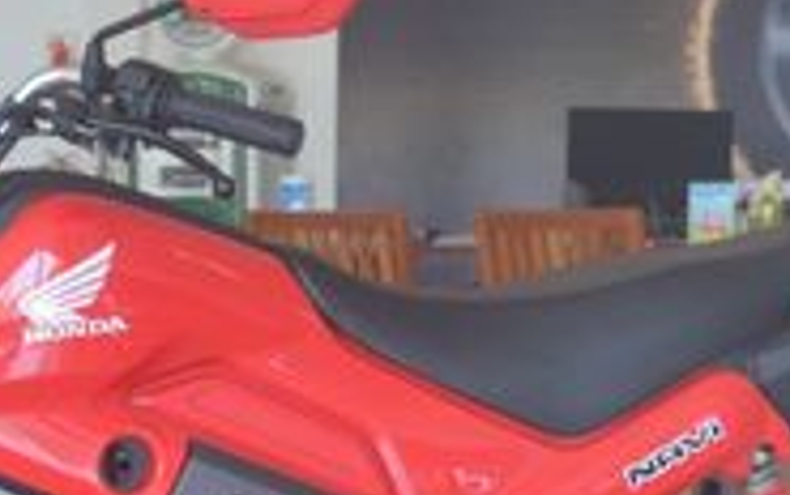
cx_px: 132
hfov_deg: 17.8
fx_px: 2500
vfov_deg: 11.2
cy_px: 538
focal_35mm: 116
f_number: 4
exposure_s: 1/125
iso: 500
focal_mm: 22
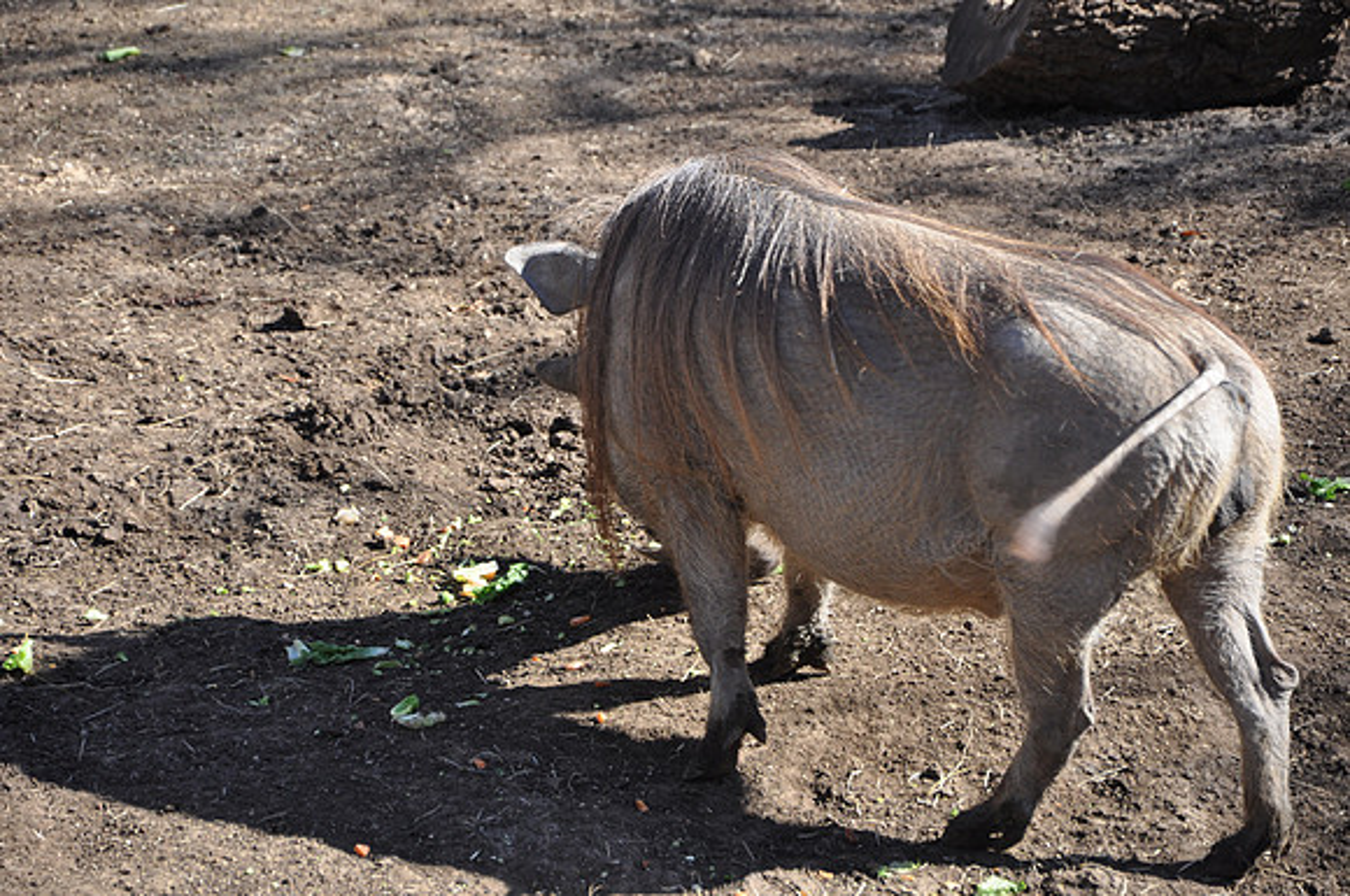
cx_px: 675
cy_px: 448
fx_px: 5898
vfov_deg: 8.7
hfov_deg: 13.1
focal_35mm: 158
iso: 360
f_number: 5.6
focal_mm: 105
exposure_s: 1/125
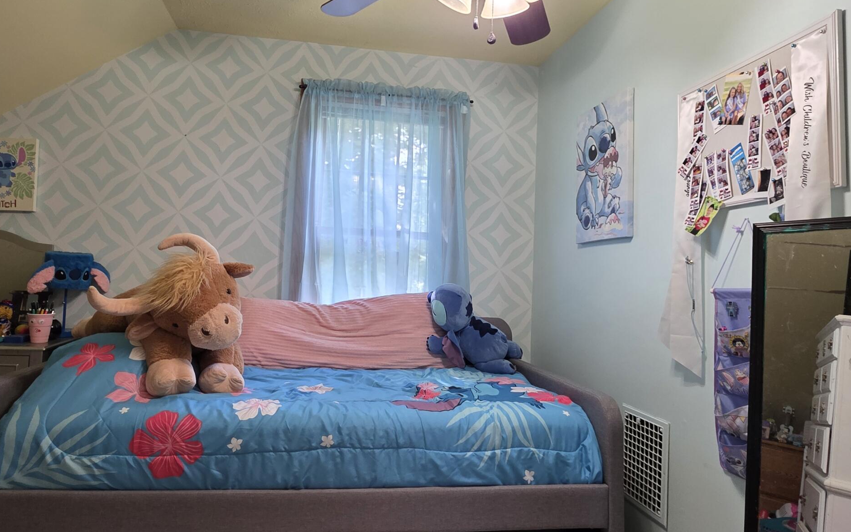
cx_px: 391
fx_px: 510
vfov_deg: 55.0
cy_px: 244
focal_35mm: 22
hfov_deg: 79.5
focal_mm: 2.2
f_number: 1.9
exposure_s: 1/60
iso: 200
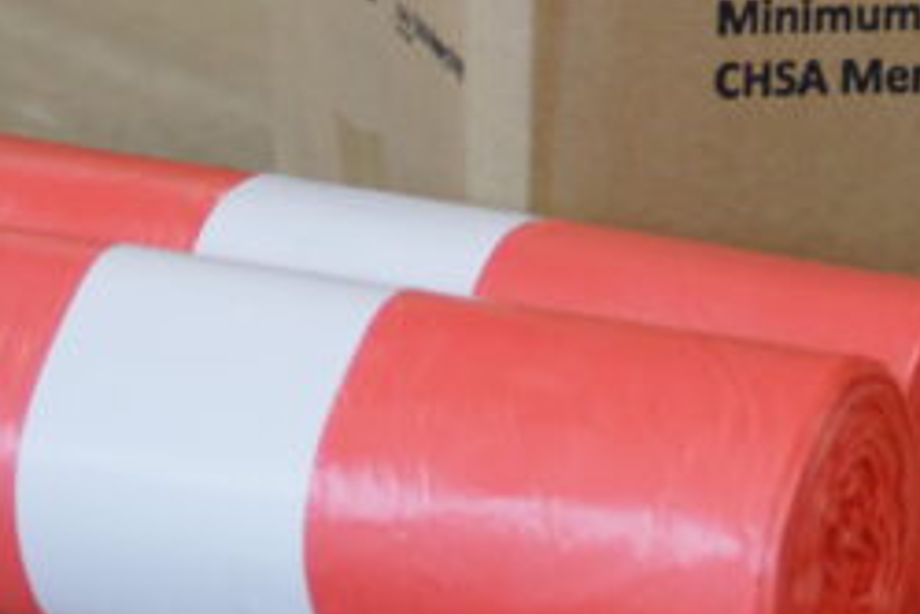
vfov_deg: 4.0
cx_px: 1234
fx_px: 8664
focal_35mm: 339
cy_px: -335
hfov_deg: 6.0
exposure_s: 1/80
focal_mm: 55
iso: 400
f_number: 4.5
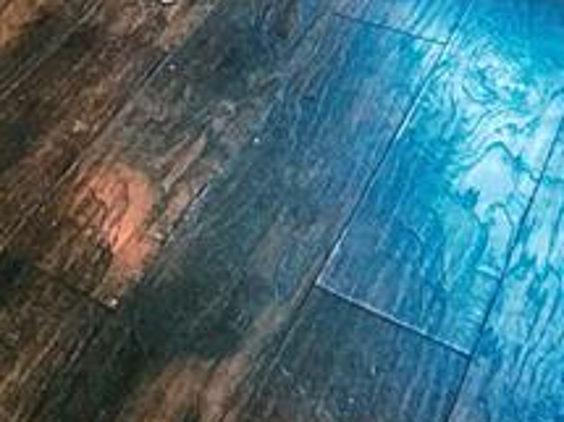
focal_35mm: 62
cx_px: -45
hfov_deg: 28.6
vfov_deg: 16.5
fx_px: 1010
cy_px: -468
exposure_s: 1/60.2
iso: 160
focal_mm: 2.2
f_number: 2.2
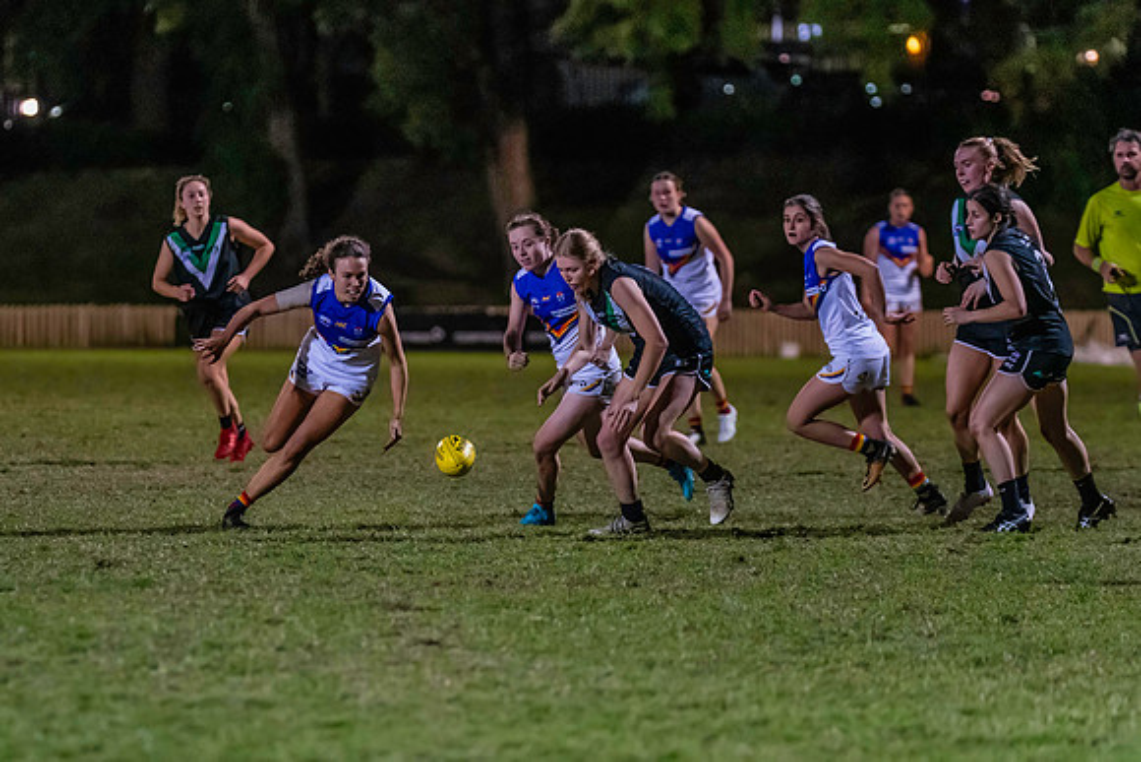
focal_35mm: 253
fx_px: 8021
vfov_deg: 5.4
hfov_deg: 8.1
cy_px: 405
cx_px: 349
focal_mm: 180
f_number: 2.8
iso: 10000
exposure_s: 1/1000
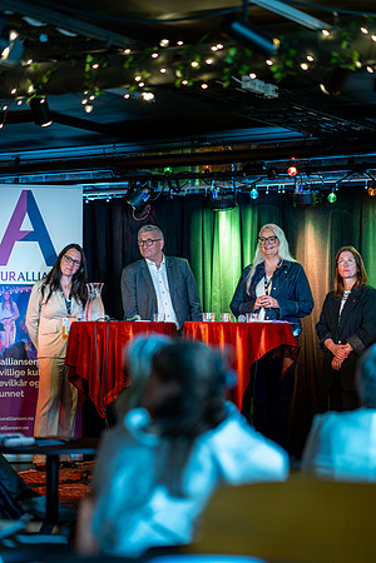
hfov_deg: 16.1
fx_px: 1332
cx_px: 188
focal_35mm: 85
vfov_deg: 23.9
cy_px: 282
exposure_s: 1/200
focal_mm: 85
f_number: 1.4
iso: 1250
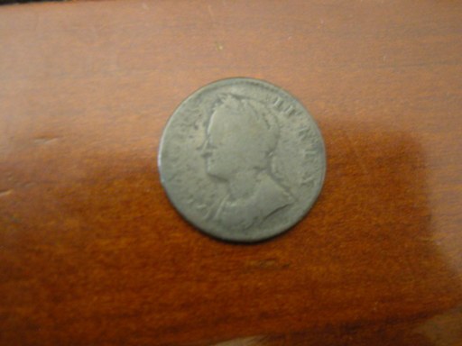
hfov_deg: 38.2
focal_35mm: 50
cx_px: 231
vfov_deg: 29.1
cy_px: 173
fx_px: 667
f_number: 3
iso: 400
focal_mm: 12.7
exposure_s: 1/3.4
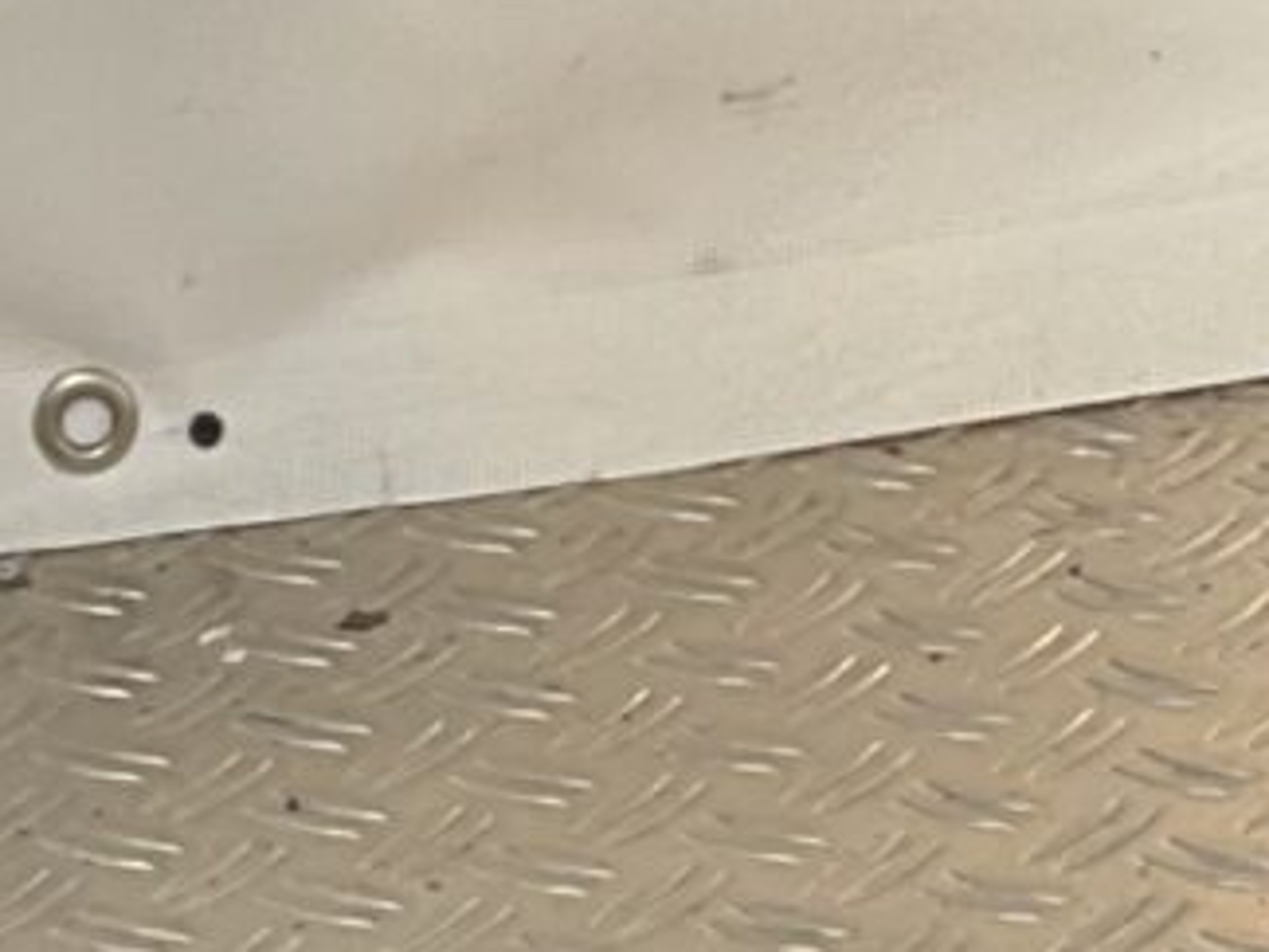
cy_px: 2840
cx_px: -474
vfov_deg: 6.0
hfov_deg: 8.5
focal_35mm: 229
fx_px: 8395
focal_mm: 3
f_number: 1.8
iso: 20
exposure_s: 1/120
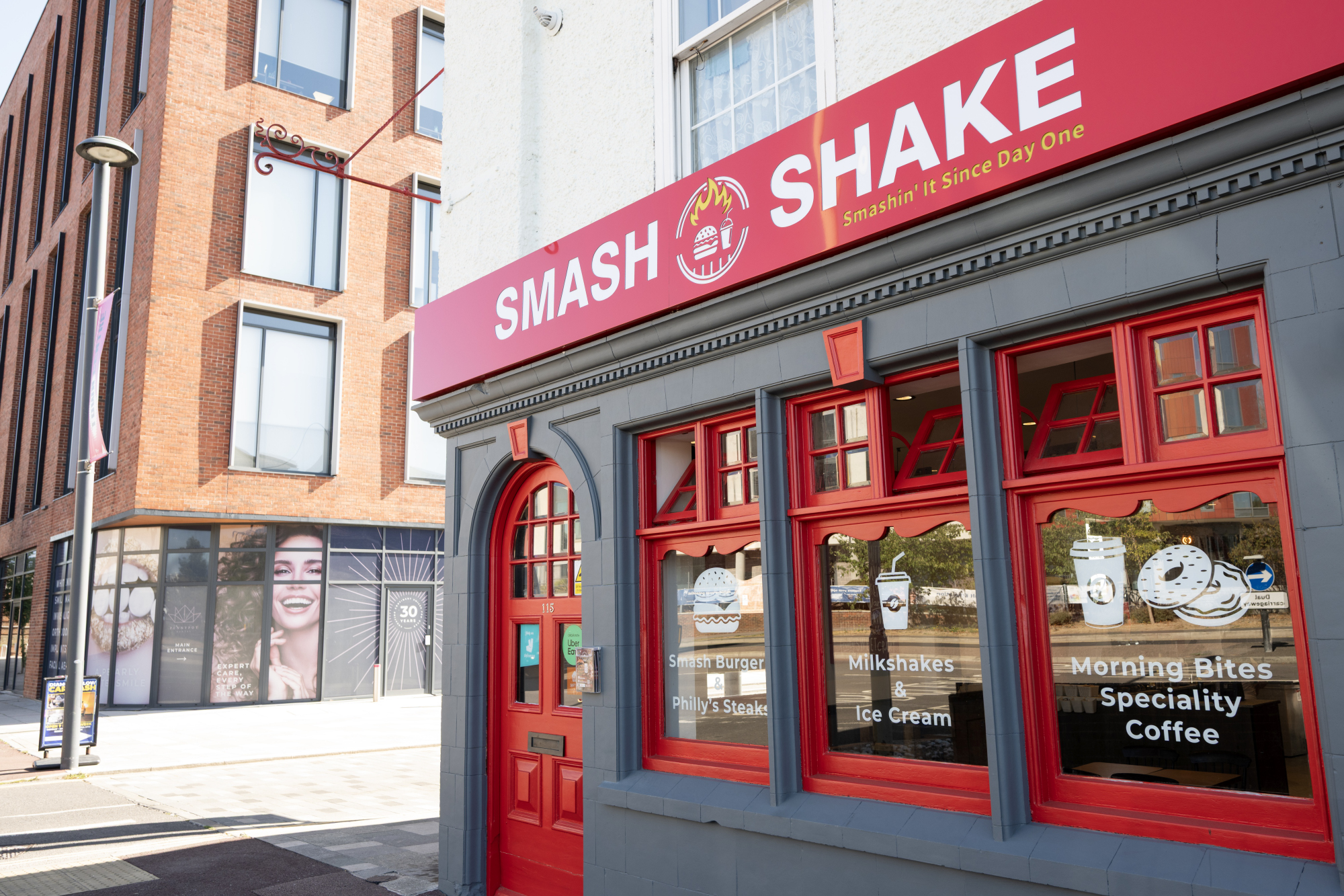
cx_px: 672
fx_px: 840
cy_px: 448
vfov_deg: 56.1
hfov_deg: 77.3
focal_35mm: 22
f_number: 5
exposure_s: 1/100
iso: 100
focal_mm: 22.5
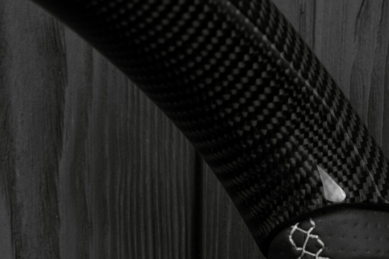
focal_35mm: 150
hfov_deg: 13.5
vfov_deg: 9.0
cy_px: 329
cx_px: 363
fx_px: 1626
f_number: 6.3
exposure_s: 1/125
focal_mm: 35
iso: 500
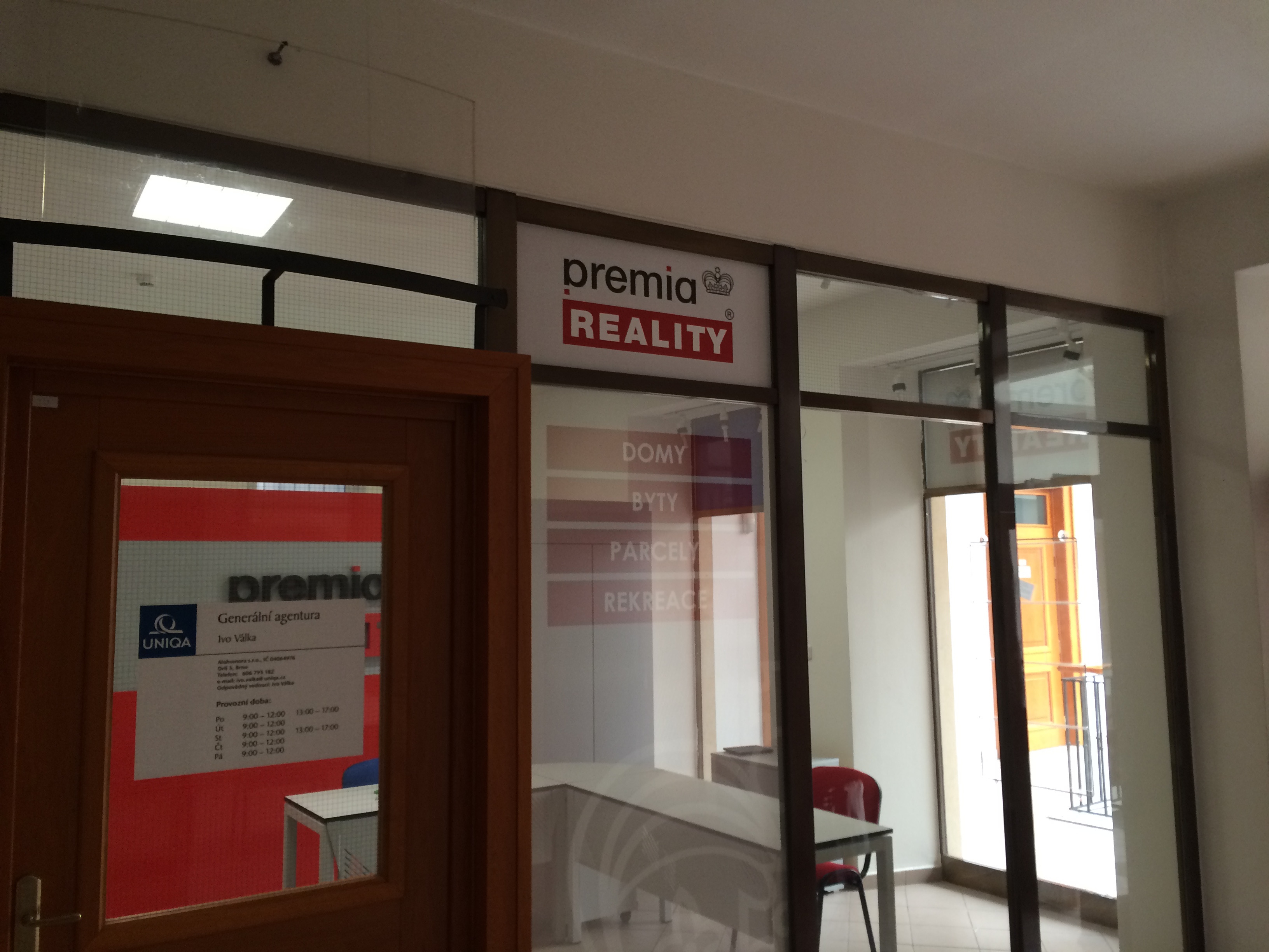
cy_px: 476
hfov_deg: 61.7
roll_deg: +1.5
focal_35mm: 29
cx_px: 634
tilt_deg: +5.4
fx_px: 1063
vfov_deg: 48.2
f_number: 2.2
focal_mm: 4.15
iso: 64
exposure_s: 1/33
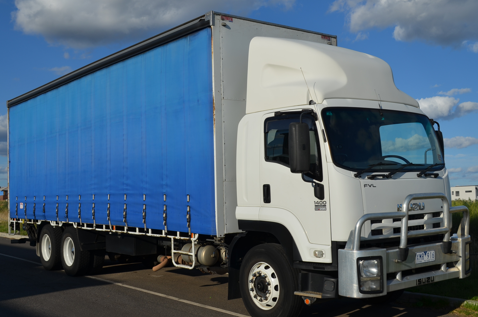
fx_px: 583
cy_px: 164
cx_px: 235
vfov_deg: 30.4
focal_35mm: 44
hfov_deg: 44.6
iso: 100
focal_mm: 28
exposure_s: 1/320
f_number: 9
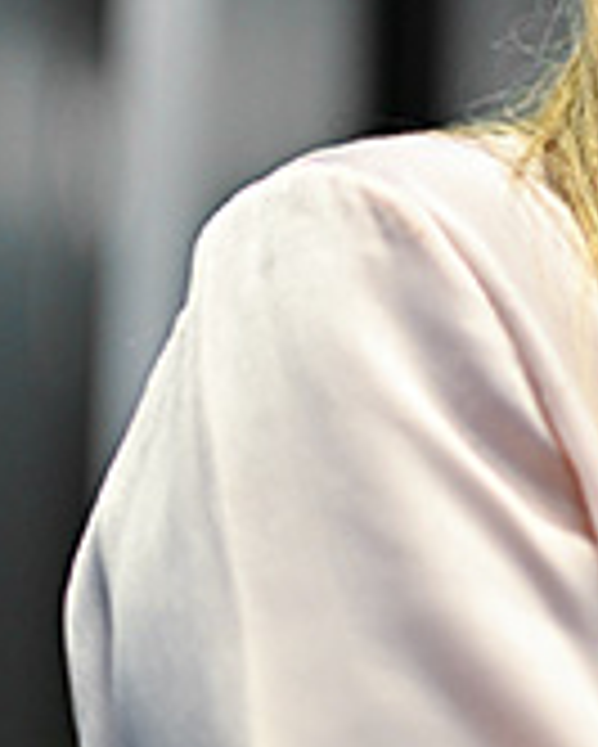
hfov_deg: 3.7
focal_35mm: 413
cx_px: 1380
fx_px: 9128
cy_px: -88
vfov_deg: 4.7
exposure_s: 1/200
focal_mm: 85
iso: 800
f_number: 1.4
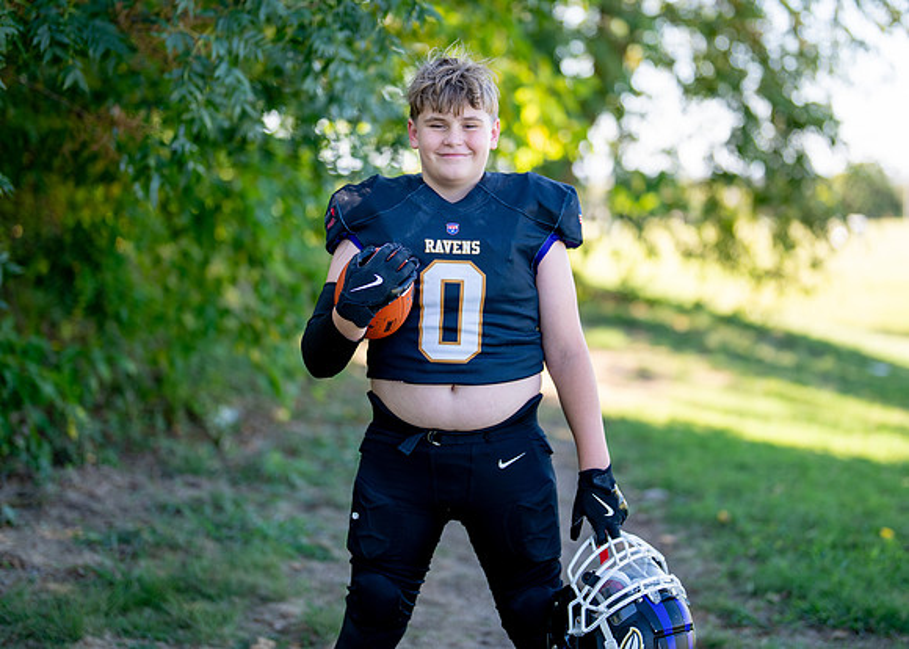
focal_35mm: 65
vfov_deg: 21.9
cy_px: 261
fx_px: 1678
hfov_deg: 30.3
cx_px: 471
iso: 100
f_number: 1.2
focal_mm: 50
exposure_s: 1/1250
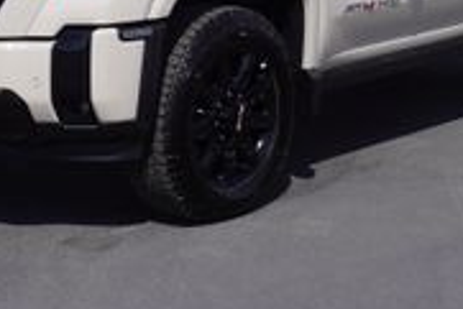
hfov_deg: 19.3
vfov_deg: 12.8
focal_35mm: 106
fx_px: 1364
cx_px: 212
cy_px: -14
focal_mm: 32
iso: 100
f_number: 11
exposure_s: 1/200
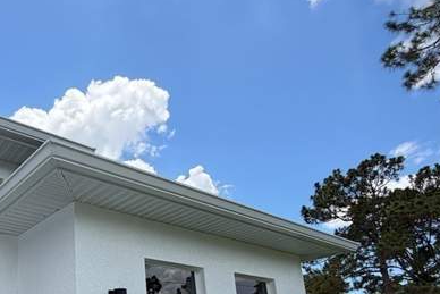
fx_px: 367
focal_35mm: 30
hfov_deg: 56.2
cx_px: 73
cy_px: 263
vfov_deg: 40.4
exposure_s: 1/770
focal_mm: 2.22
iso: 32
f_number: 2.2
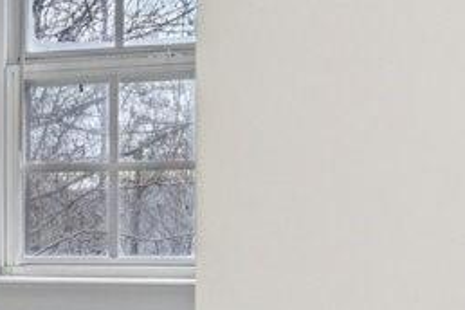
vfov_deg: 12.3
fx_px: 1434
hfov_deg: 17.0
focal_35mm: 111
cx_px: -198
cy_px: 264
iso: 140
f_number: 8
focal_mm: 14
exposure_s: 1/15
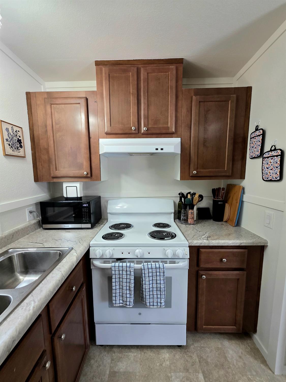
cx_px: 143
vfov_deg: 106.2
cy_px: 191
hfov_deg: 89.9
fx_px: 143
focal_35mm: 13
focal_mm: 2.2
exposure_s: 1/120
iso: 250
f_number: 1.9
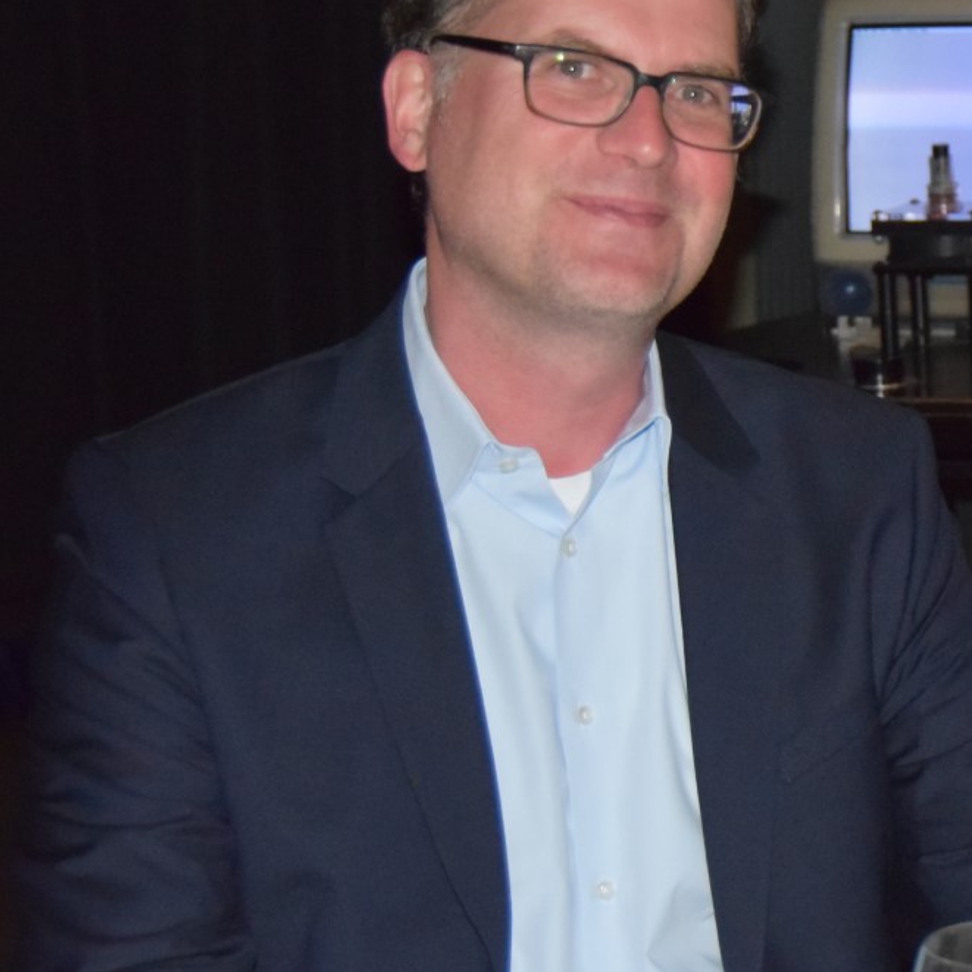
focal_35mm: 125
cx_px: 1187
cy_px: 438
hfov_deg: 13.5
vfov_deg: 14.0
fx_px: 3971
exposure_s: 1/60
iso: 3200
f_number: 4.5
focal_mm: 40
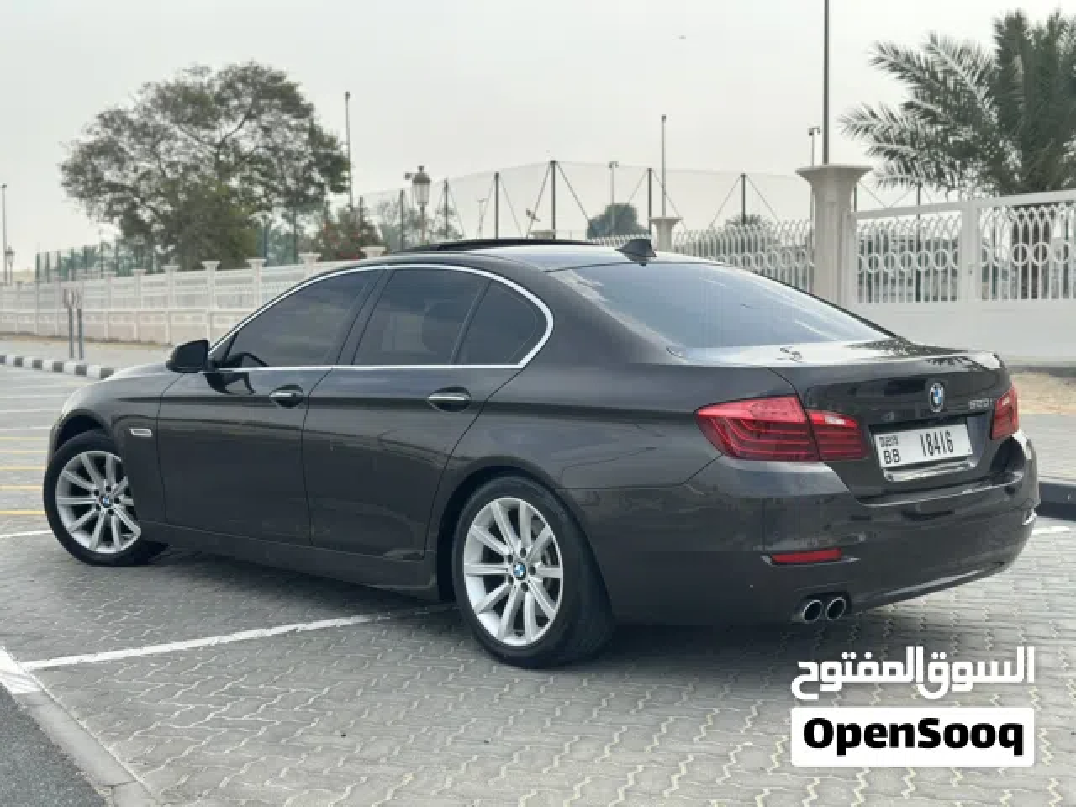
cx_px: 538
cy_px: 404
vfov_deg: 30.3
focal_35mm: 48
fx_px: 1492
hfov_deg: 39.7
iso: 80
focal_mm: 6.86
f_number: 1.78
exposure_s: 1/1783
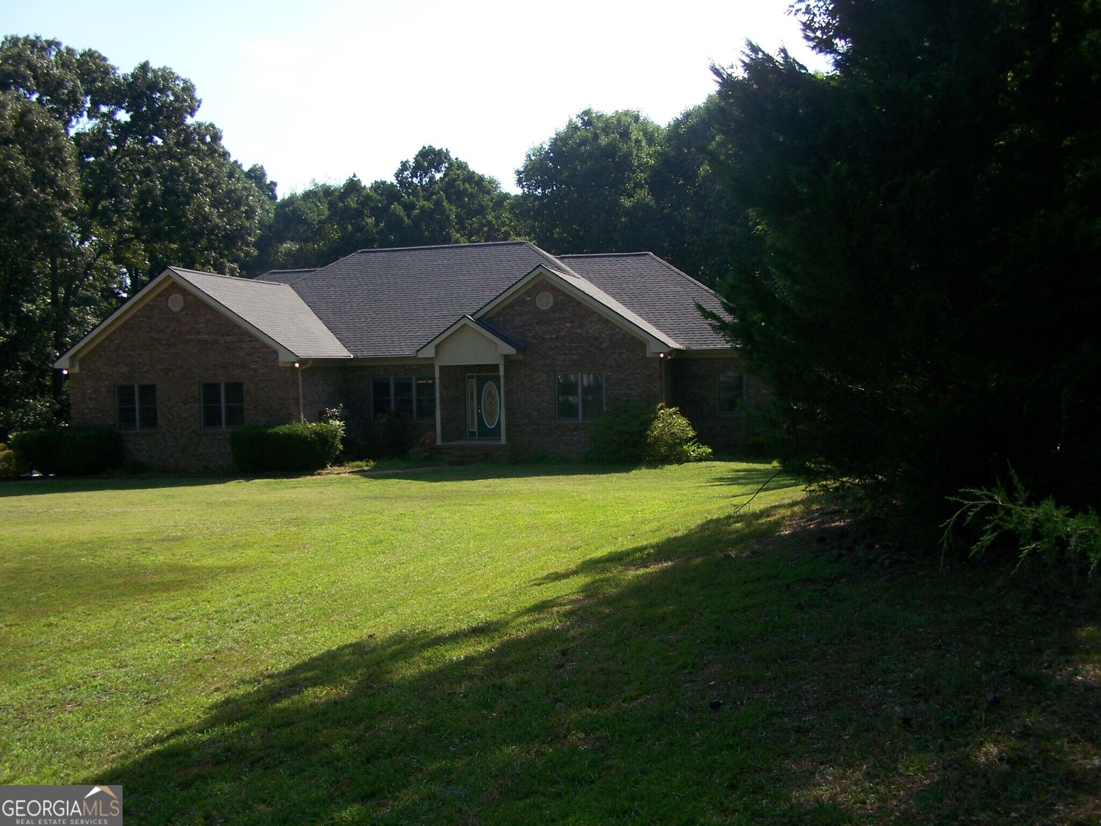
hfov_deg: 49.0
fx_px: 1209
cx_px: 550
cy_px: 413
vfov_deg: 37.7
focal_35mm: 38
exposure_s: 1/800
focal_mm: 6.3
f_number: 2.8
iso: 80
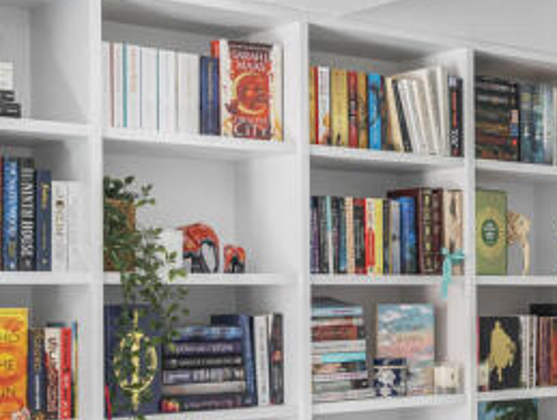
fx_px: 1370
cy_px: 305
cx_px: 549
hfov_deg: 22.2
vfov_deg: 17.3
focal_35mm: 85
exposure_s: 1/40
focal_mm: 35
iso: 400
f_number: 2.8
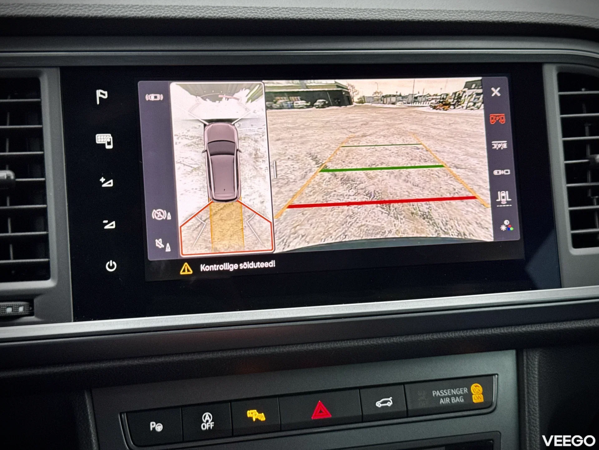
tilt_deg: -15.0
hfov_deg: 39.7
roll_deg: -0.4
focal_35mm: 48
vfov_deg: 30.3
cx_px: 300
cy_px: 225
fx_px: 831
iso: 80
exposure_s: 1/56
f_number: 1.78
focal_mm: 6.76
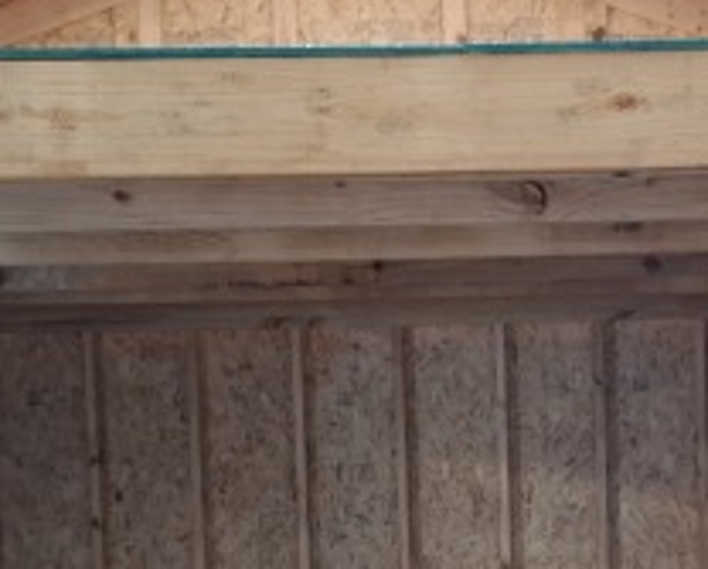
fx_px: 1448
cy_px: 521
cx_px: 511
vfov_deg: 21.7
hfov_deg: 27.2
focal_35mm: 69
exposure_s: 1/17
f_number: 1.8
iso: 1250
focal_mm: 5.54
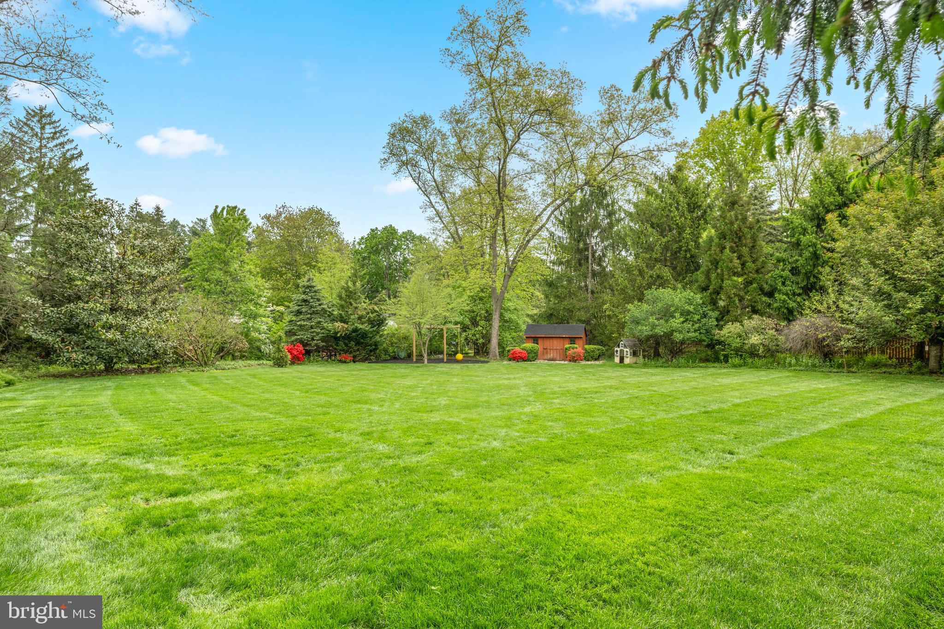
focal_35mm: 18
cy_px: 314
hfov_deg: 90.0
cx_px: 472
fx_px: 472
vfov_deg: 67.4
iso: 400
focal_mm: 18
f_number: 5.6
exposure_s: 1/160
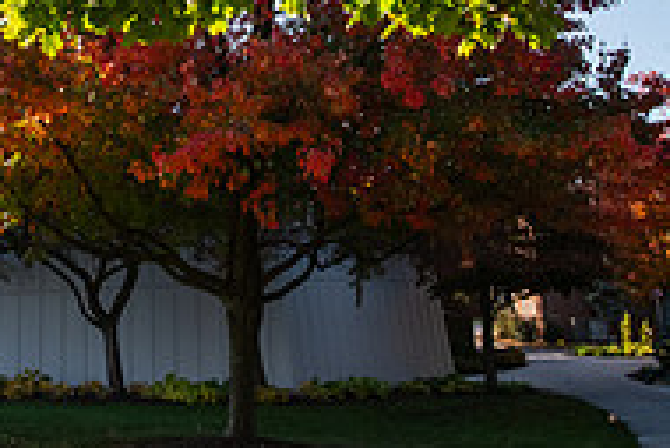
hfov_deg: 33.9
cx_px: 187
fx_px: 1080
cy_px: -9
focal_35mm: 58
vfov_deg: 22.4
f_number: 18
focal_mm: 19
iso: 800
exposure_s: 1/125
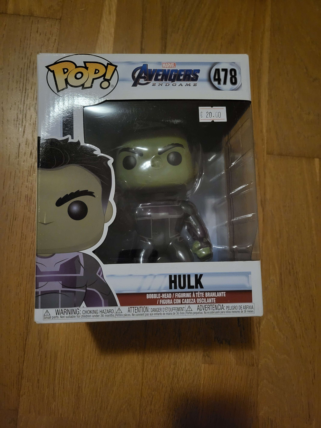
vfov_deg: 67.3
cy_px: 214
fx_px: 321
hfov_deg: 53.1
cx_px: 160
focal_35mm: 26
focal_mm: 5.4
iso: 1250
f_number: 1.8
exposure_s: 1/25.1
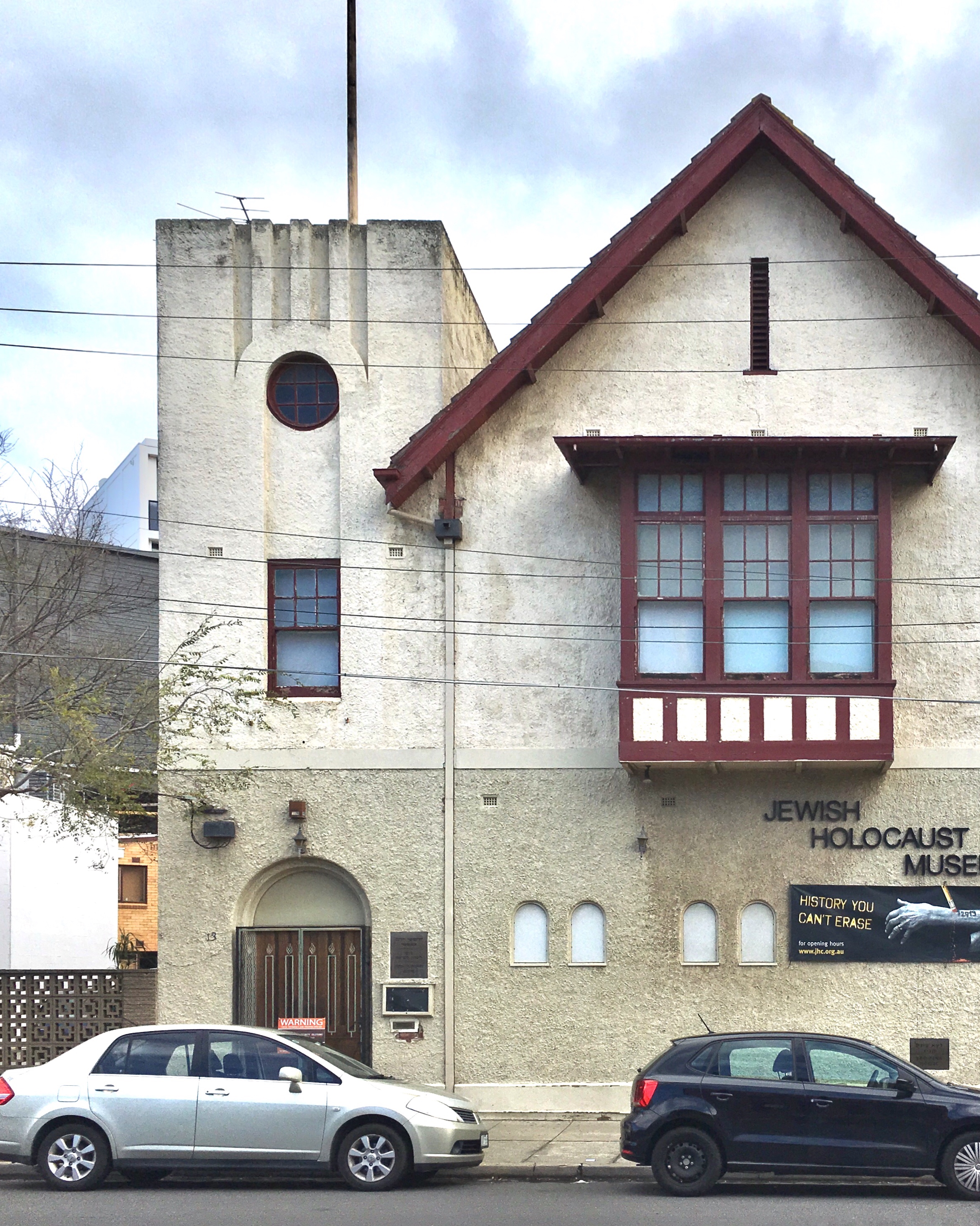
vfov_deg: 47.9
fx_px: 1378
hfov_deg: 38.7
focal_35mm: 38
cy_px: 610
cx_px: 659
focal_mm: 4.15
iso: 25
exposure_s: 1/1350
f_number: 2.2
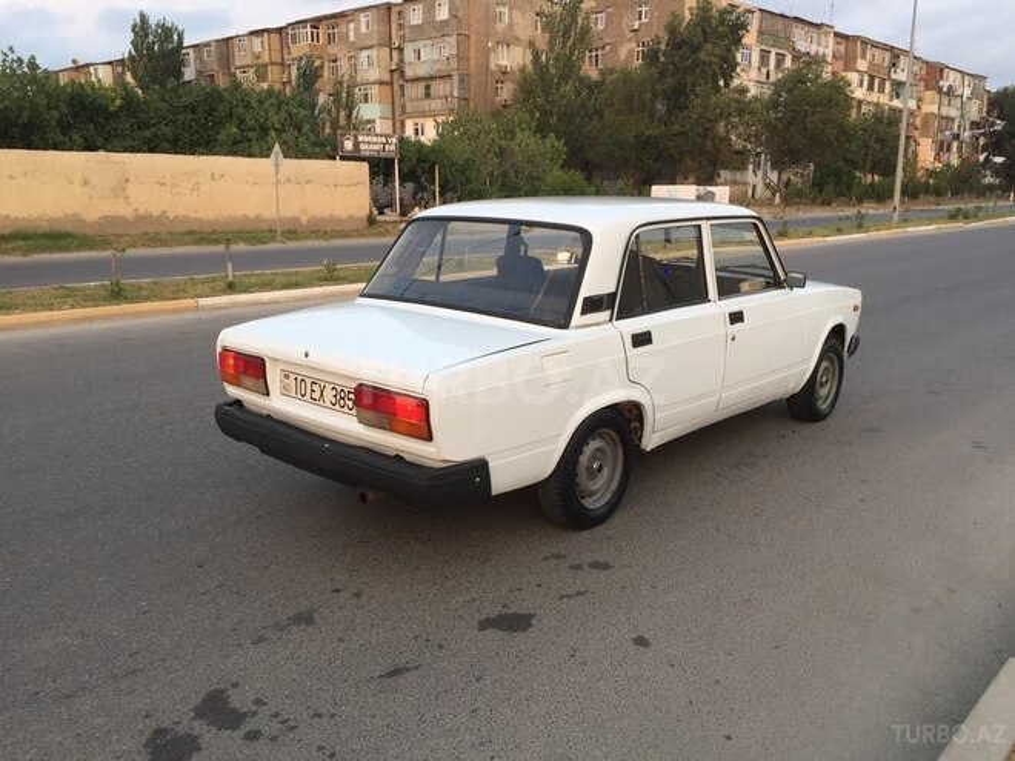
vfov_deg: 48.2
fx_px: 850
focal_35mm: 29
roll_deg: -0.1
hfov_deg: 61.7
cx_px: 508
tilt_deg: -11.3
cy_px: 380
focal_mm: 4.15
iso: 32
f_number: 2.2
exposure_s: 1/100
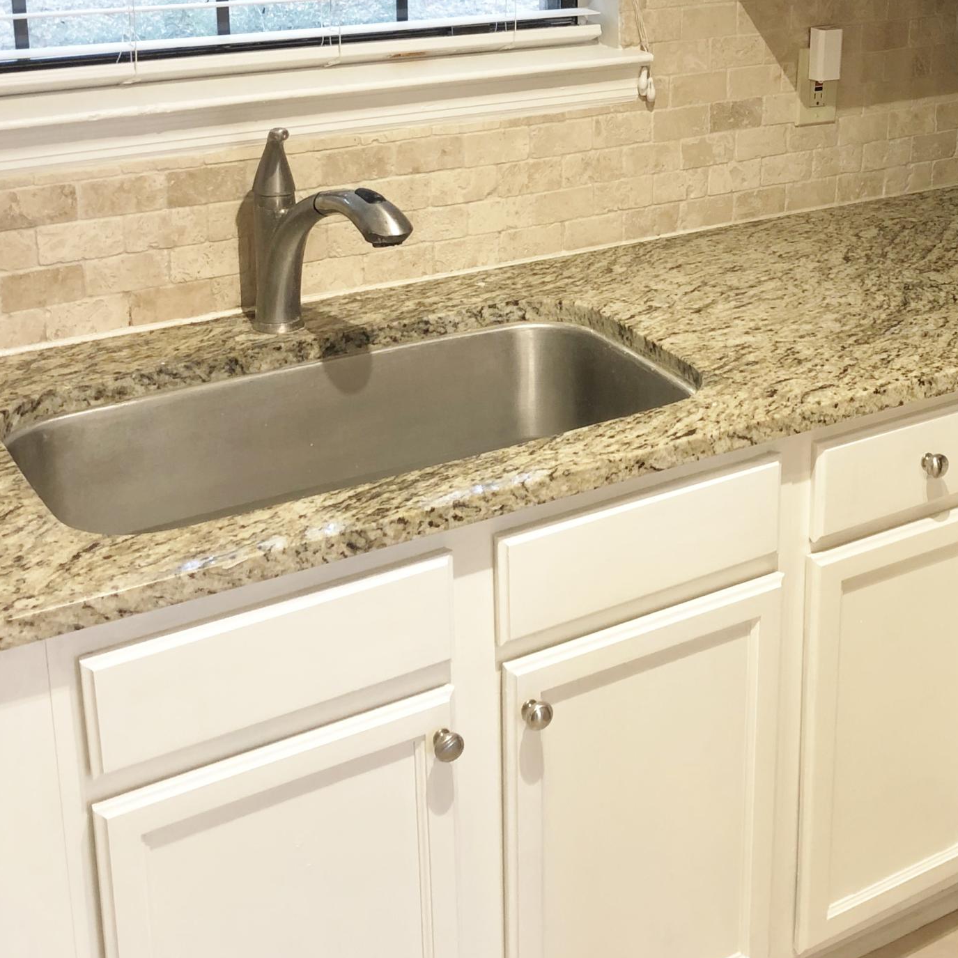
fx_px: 1691
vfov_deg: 30.9
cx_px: 741
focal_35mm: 54
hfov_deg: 31.0
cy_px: 199
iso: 40
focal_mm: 3.99
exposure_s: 1/17
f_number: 1.8
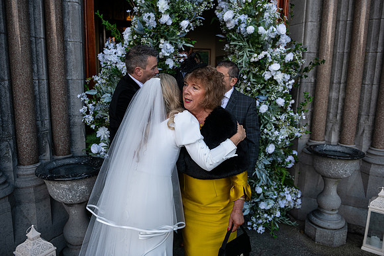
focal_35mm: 27
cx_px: 192
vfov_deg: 48.0
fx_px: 288
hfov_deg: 67.4
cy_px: 128
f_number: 3.5
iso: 500
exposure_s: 1/2000
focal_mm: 27
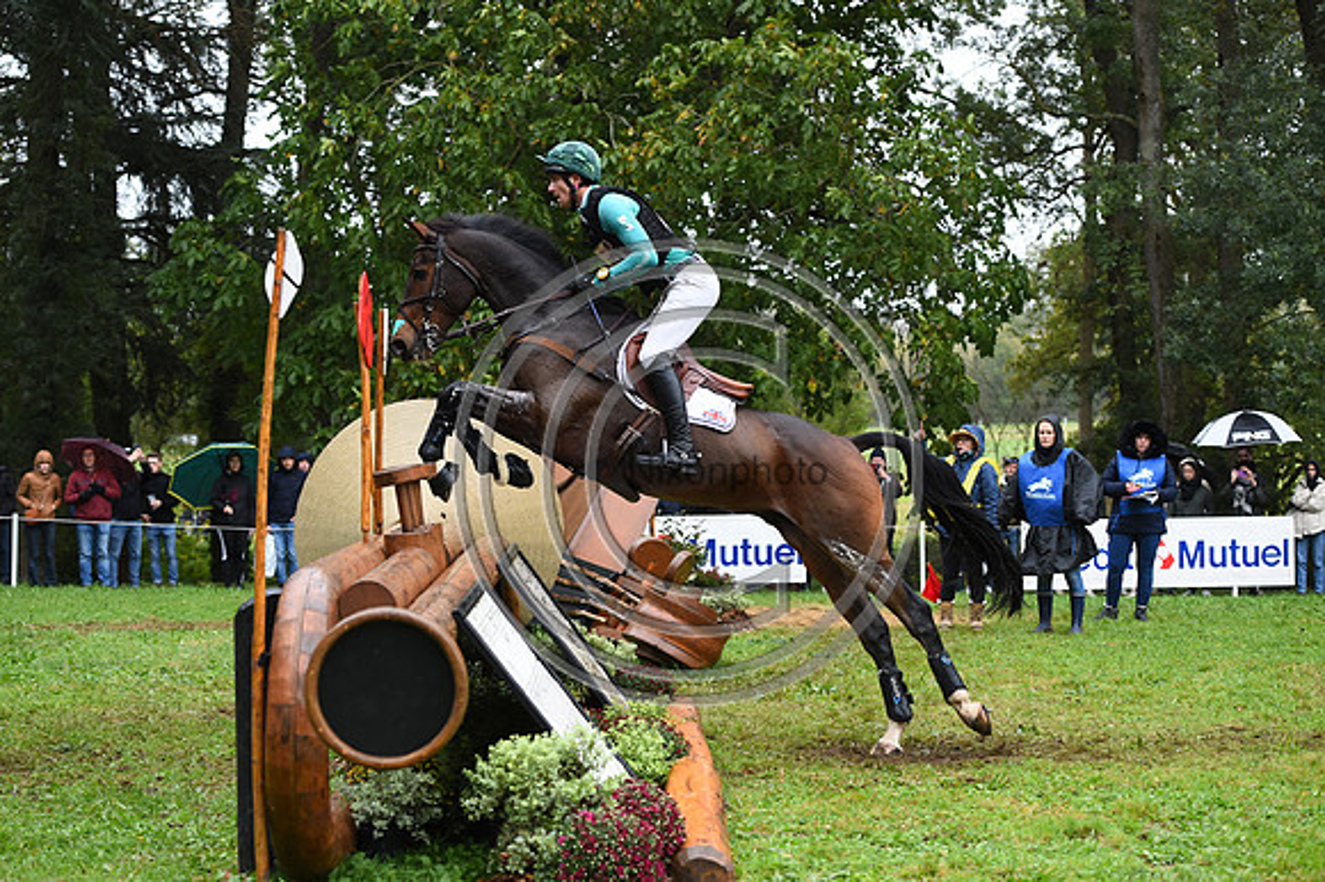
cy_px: 441
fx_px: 2575
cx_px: 662
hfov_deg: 28.9
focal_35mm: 70
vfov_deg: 19.4
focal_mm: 70
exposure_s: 1/1250
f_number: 3.5
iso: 1800
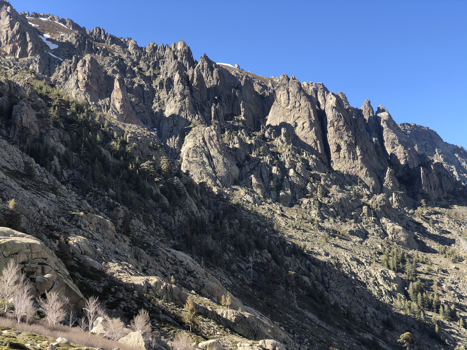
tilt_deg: +10.2
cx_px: 234
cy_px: 175
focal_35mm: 52
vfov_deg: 28.0
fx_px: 702
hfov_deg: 36.8
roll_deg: +3.1
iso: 16
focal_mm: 6
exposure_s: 1/326
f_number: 2.4
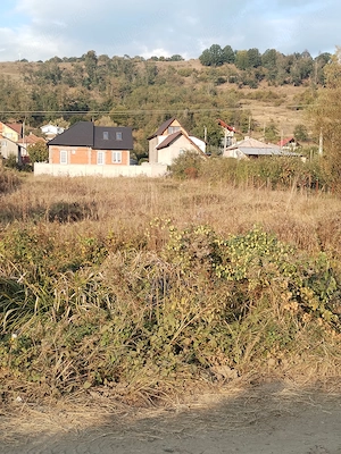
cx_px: 170
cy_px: 227
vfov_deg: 37.5
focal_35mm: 51
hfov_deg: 28.6
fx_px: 670
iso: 100
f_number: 1.8
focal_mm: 4.75
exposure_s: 1/337
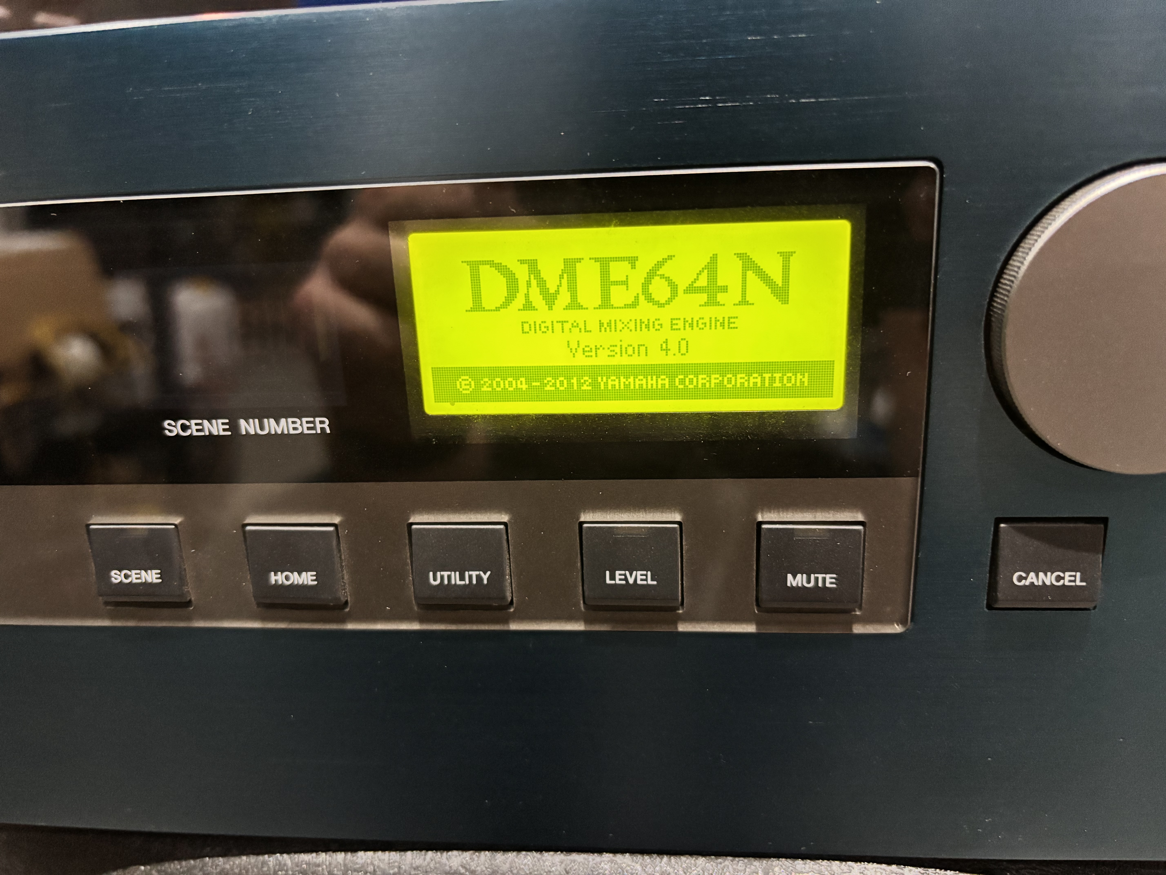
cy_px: 438
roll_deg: -1.0
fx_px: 876
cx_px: 583
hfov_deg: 67.3
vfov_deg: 53.1
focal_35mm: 26
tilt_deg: -19.6
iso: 500
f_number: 1.6
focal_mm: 5.96
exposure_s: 1/44
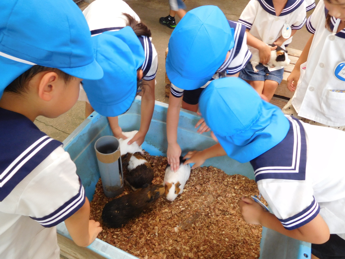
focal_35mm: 25
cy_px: 130
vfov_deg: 54.9
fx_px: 249
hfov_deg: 69.4
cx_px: 172
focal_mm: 4.5
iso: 180
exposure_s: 1/30
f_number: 3.4
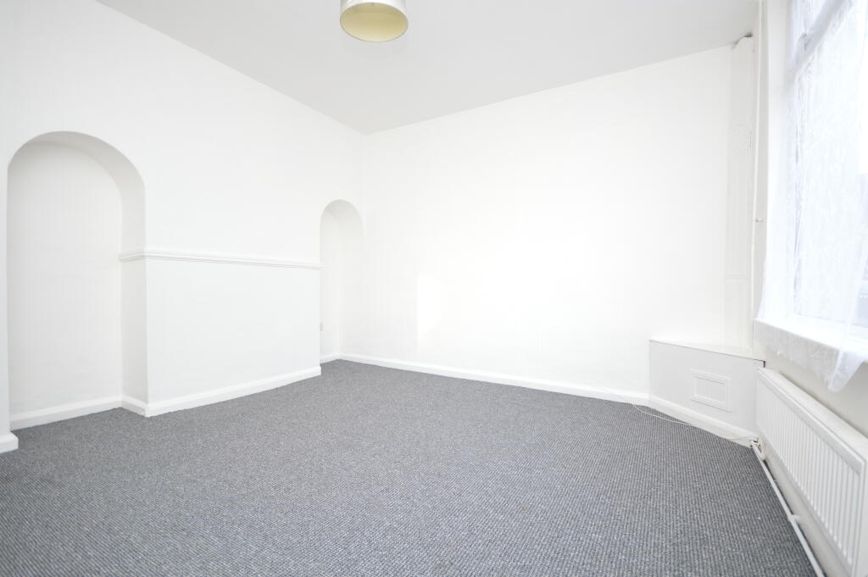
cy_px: 288
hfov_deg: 100.4
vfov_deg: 77.2
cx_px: 434
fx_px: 361
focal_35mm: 15
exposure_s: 1/60
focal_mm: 10
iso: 500
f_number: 4
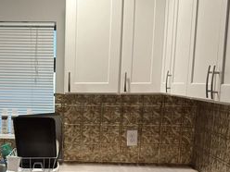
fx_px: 412
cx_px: 42
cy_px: 163
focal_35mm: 62
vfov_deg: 22.9
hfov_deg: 30.3
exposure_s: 1/60
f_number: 1.78
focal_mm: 6.76
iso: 250
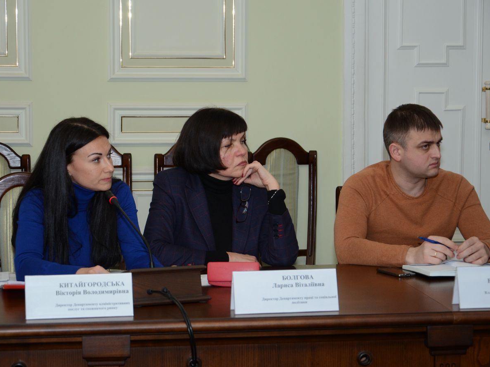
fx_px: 1387
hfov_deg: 20.0
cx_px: 210
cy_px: 183
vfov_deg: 15.1
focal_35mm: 98
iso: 800
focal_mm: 58
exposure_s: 1/200
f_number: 5
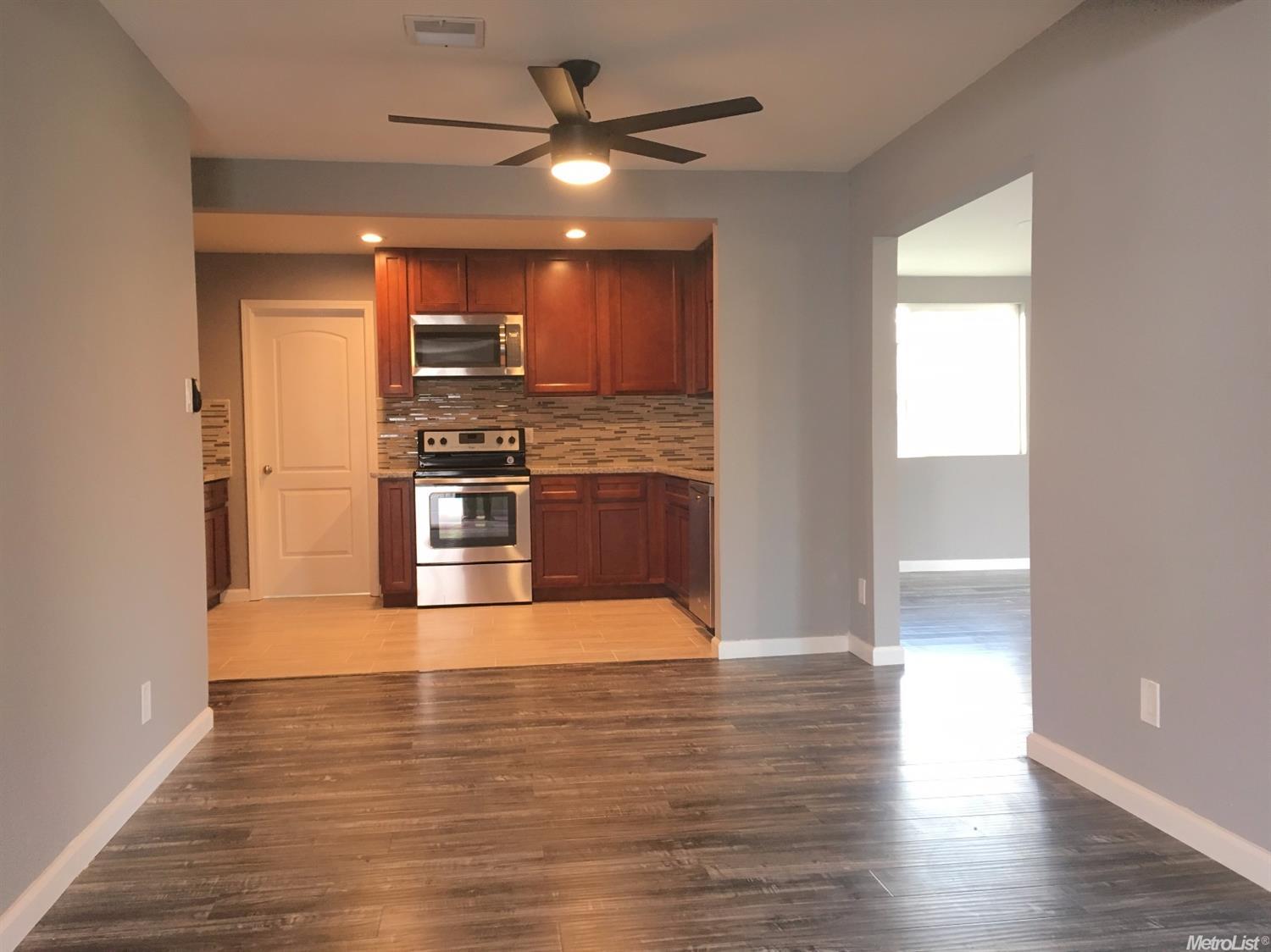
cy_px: 476
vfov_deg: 48.2
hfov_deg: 61.7
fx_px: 1064
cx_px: 636
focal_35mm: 29
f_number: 2.2
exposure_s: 1/30
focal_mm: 4.15
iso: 100
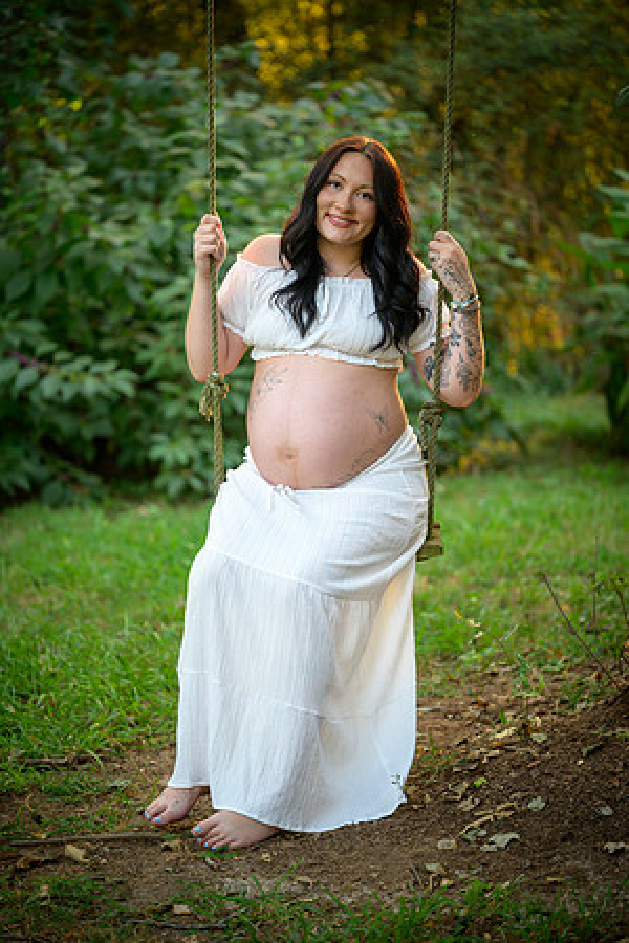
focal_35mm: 105
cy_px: 472
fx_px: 2752
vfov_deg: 19.5
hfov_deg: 13.0
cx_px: 314
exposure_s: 1/125
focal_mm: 105
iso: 720
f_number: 2.8
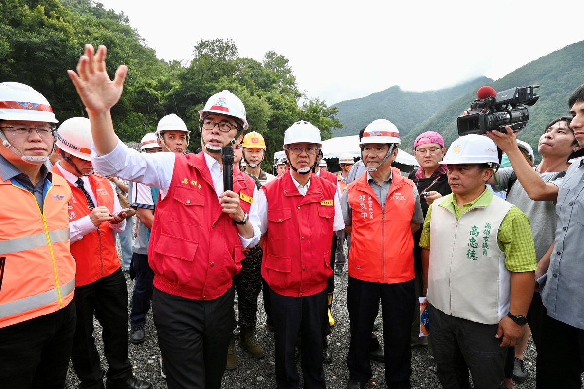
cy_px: 194
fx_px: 284
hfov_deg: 91.6
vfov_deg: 68.8
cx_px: 292
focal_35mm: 18
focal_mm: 17.5
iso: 320
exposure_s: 1/250
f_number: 8
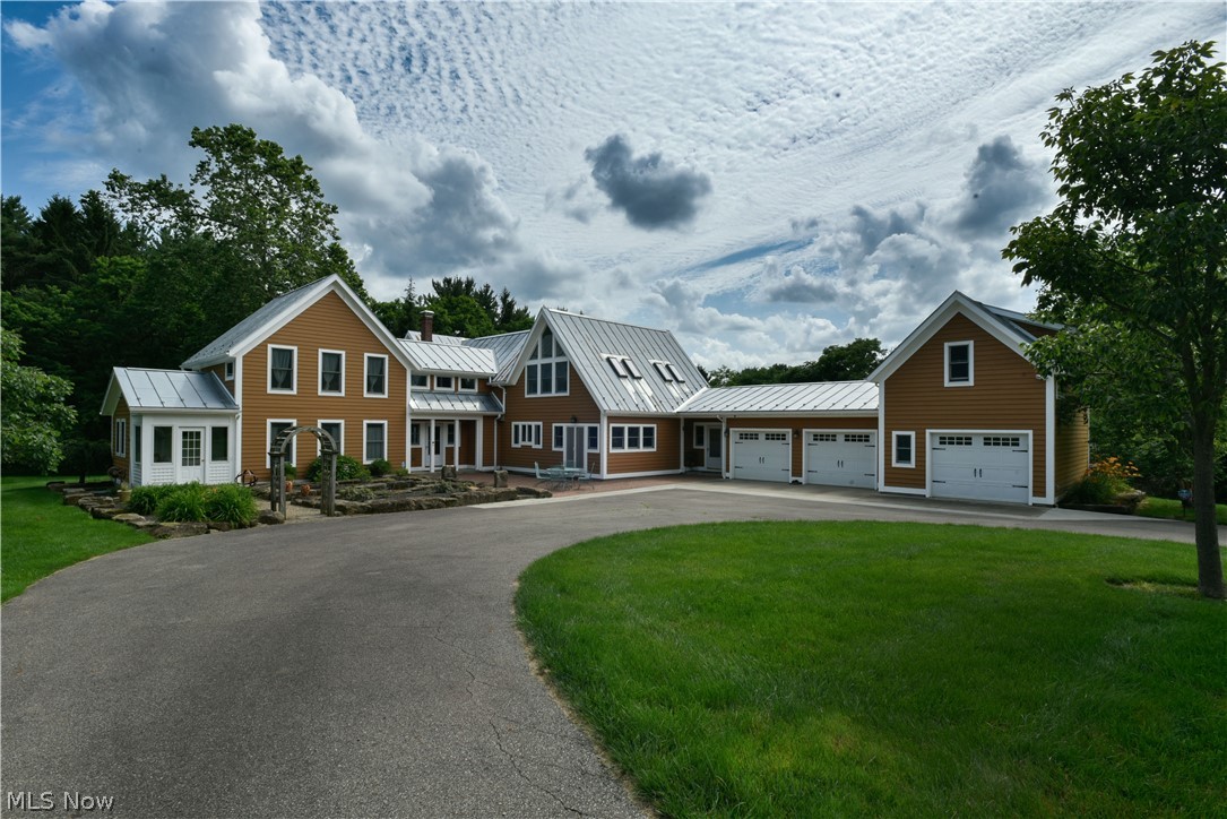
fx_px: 580
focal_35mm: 17
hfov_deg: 93.3
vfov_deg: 70.5
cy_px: 410
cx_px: 614
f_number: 22
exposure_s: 1/100
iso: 200
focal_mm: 17
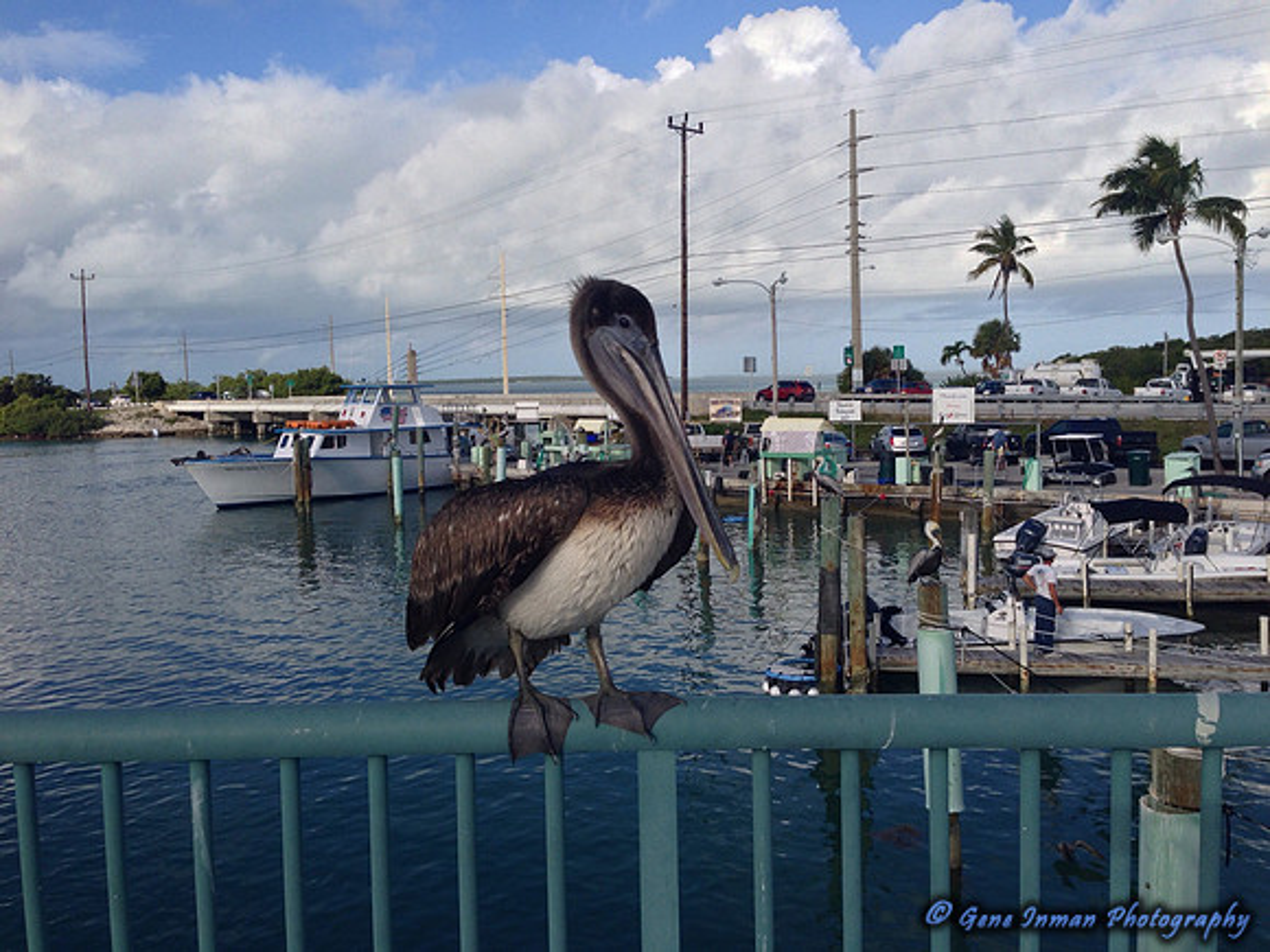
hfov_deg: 55.4
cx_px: 635
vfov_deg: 42.9
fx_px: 1211
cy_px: 476
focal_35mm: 33
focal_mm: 4.12
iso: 50
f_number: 2.4
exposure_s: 1/1748
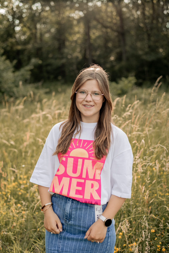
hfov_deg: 27.0
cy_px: 126
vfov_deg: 39.6
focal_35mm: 50
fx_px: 352
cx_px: 84
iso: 160
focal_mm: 50
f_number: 2.5
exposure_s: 1/640
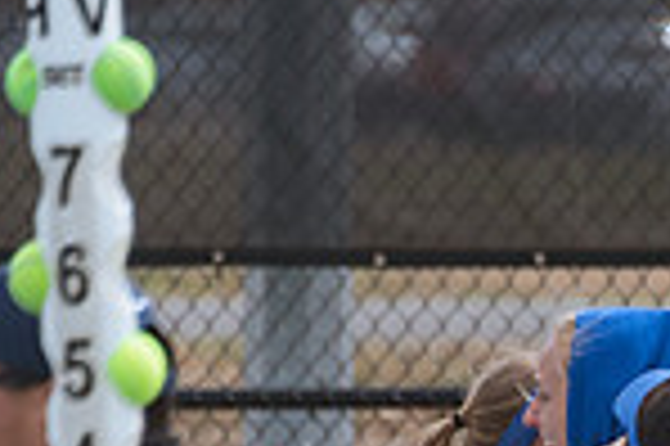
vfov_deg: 1.1
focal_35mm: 1239
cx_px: 660
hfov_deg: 1.7
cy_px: 618
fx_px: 23034
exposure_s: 1/2000
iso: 640
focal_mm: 300
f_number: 5.6
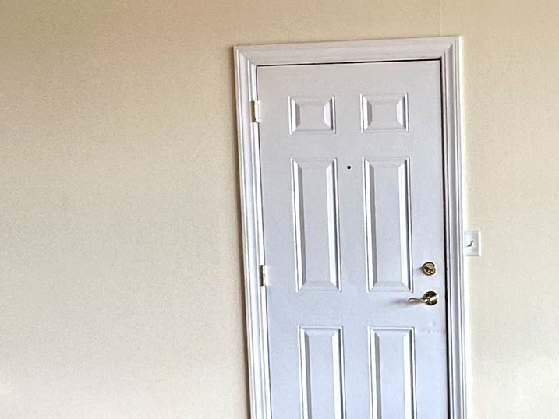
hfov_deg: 30.5
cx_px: 525
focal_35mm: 60
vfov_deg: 24.3
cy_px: 265
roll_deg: +0.7
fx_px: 969
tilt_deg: -6.1
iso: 80
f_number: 2.2
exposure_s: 1/120
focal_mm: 2.22
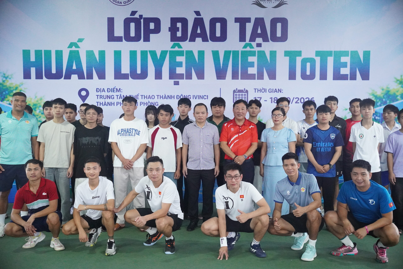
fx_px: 484
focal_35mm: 43
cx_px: 202
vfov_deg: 31.1
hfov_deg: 45.2
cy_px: 134
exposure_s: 1/2500
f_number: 3.2
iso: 6400
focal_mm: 28.8
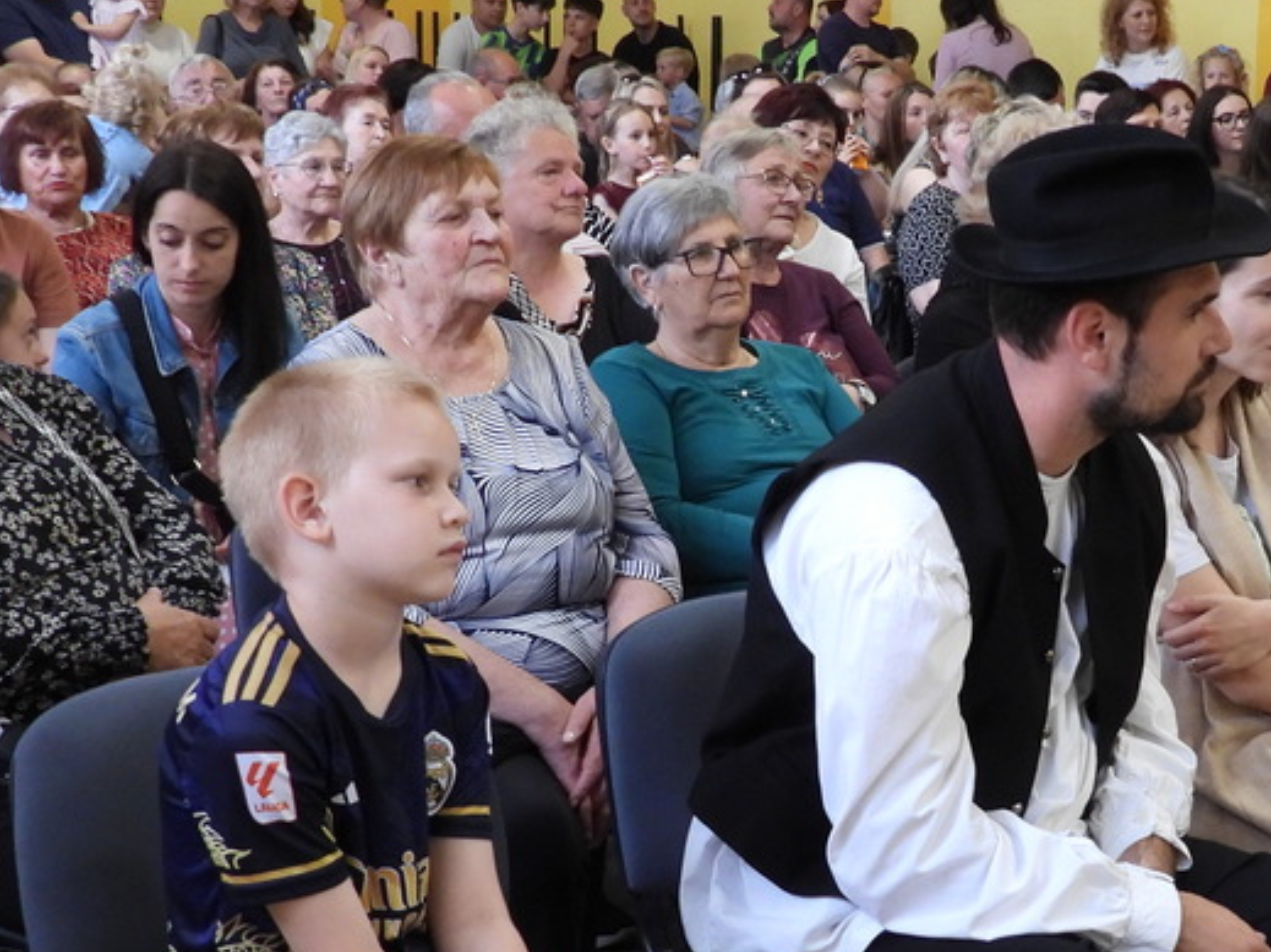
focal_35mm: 74
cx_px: 940
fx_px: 2716
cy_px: 617
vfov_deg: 19.8
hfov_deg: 26.0
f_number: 3.2
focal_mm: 5.8
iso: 360
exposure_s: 1/30
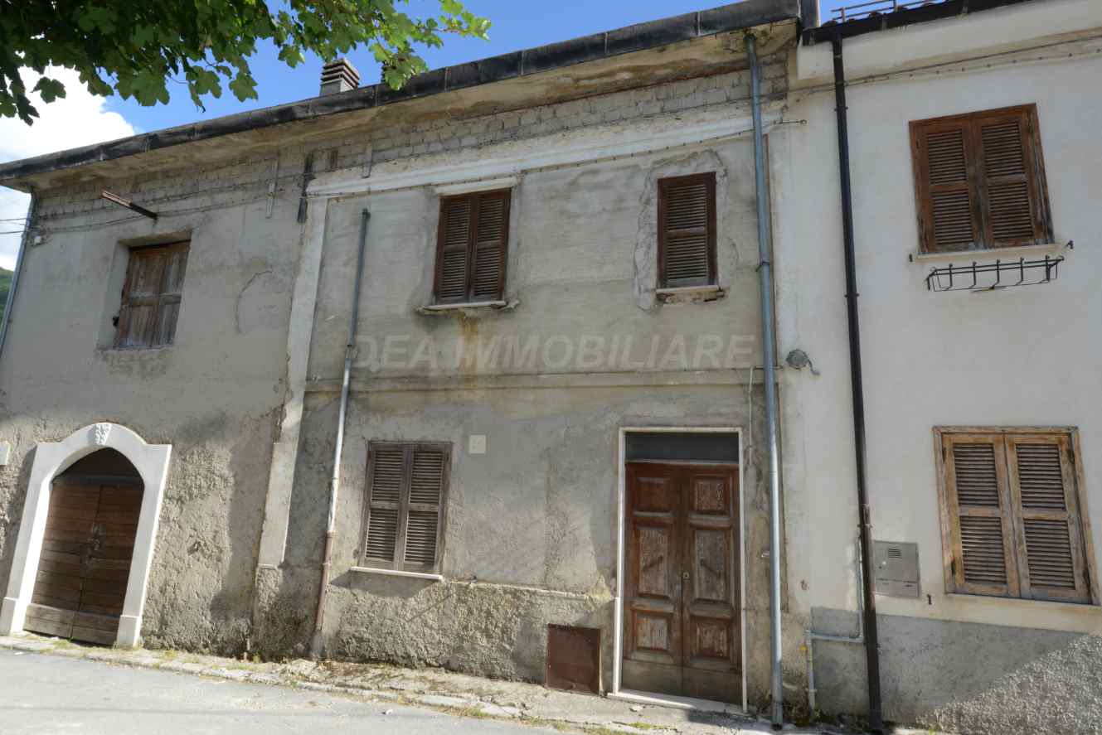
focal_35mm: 20
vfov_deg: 62.0
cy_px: 368
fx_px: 612
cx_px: 551
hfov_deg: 84.0
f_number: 22
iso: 400
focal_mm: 20
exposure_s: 1/60
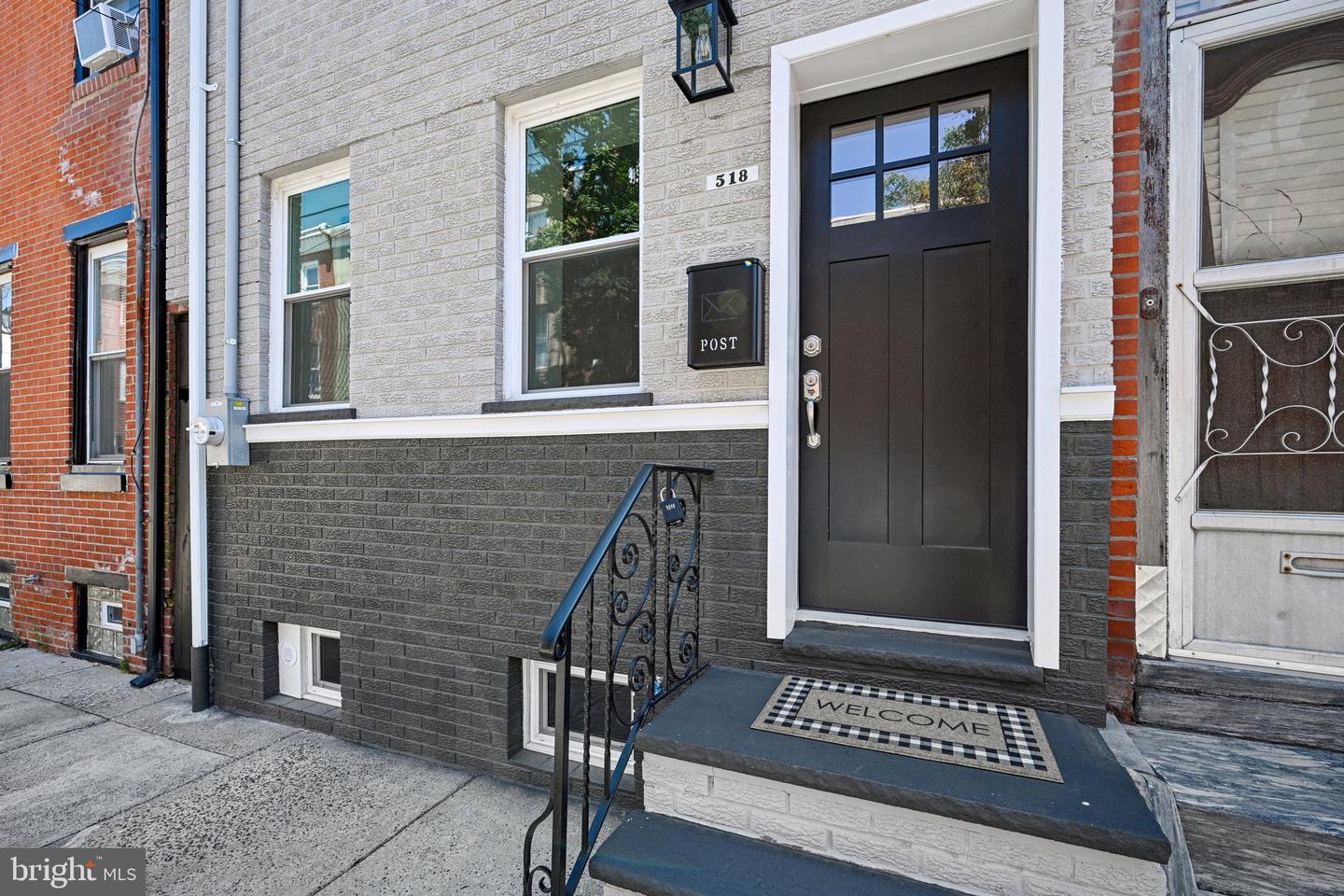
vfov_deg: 73.7
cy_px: 448
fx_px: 597
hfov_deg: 96.7
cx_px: 672
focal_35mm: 16
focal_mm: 16
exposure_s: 1/400
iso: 800
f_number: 8
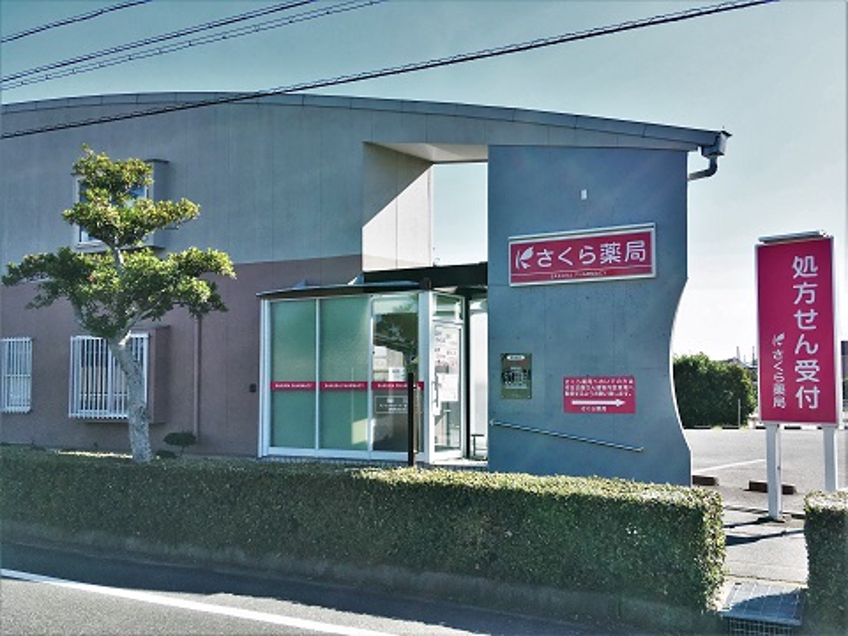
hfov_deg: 61.7
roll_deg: +0.2
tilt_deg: +3.3
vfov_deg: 48.2
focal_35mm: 29
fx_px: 710
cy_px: 318
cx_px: 424
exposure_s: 1/1709
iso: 25
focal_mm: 4.15
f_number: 2.2
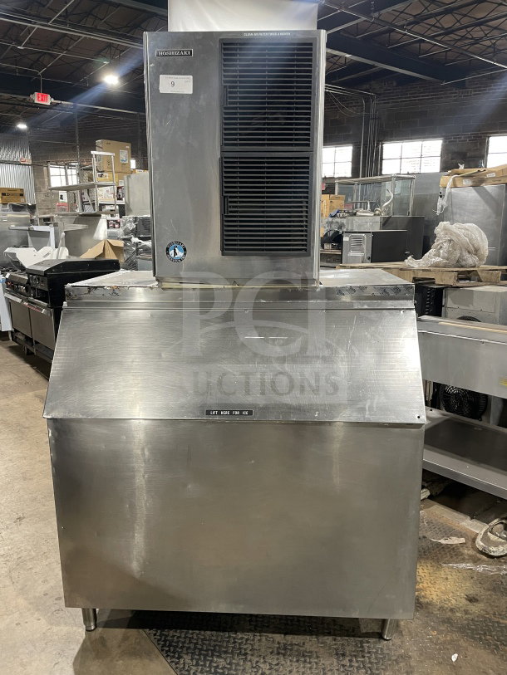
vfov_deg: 67.3
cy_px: 338
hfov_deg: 53.1
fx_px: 508
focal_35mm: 26
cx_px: 254
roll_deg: +0.6
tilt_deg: -13.5
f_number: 1.6
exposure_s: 1/60
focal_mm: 4.2
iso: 250
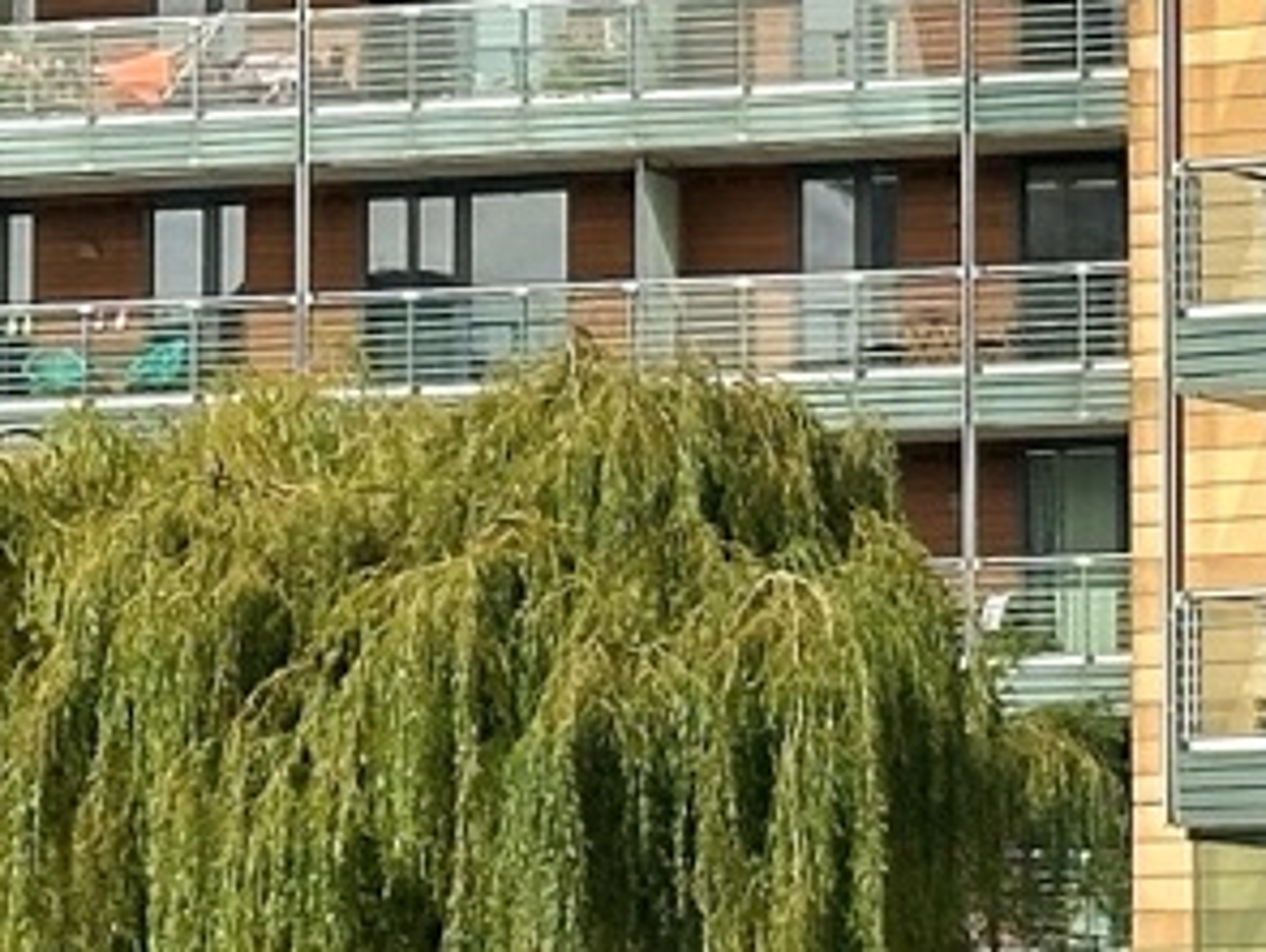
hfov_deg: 7.6
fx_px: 9521
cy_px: 124
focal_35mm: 260
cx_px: 1112
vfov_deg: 5.7
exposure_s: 1/4184
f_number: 1.78
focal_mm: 6.86
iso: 64
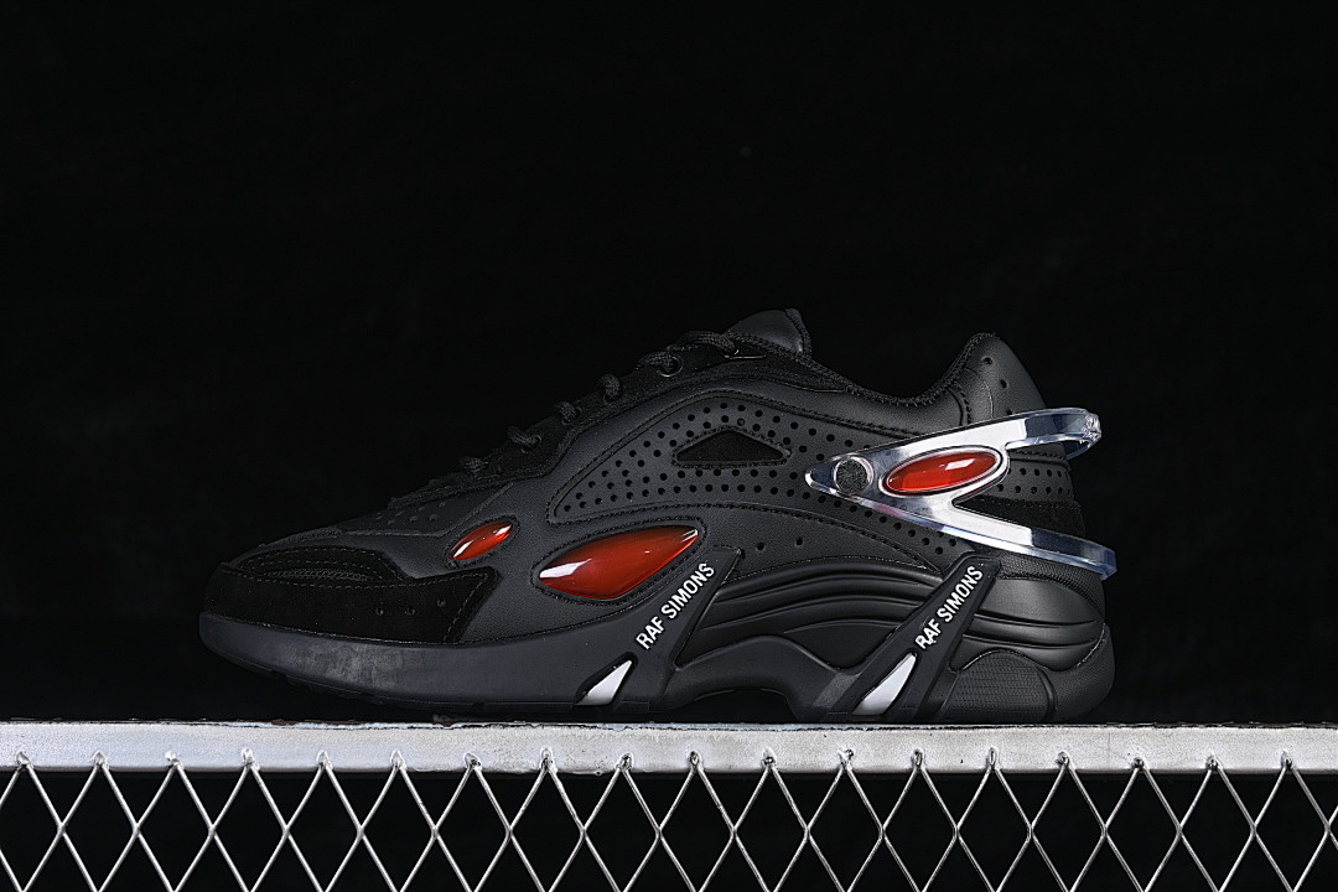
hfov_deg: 27.0
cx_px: 669
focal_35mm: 75
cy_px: 446
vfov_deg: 18.2
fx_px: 2787
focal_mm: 50
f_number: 6.3
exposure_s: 1/50
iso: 160
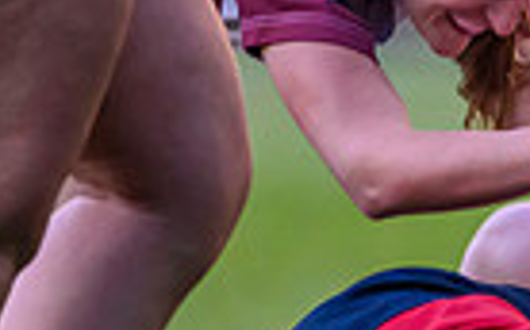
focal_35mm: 2729
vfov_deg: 0.5
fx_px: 39386
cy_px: 368
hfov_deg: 0.8
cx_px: 1097
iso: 4000
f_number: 4
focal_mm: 560
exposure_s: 1/2500
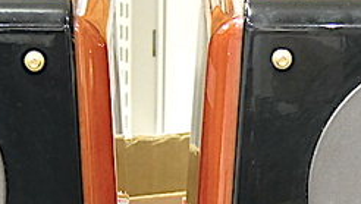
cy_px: 370
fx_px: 3661
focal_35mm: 382
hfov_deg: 5.6
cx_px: 141
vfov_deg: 3.2
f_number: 4.9
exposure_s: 1/1.6
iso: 200
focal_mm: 16.1
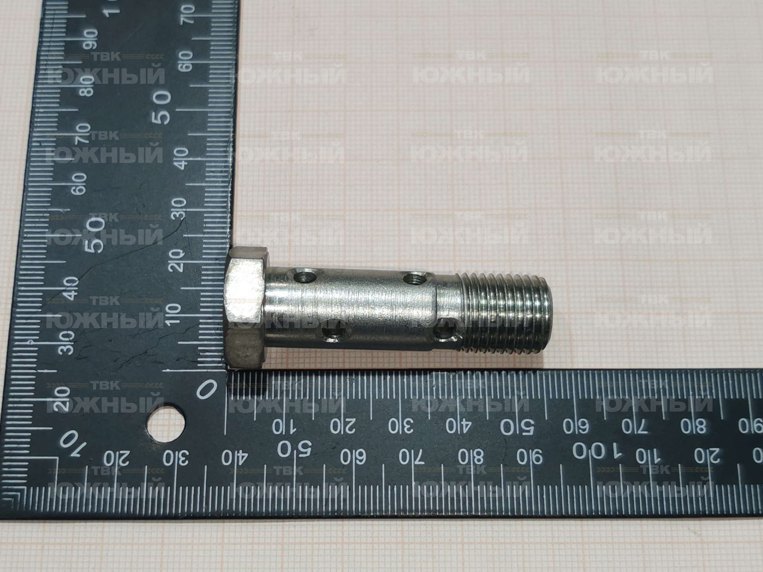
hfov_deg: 67.3
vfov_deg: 53.1
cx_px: 382
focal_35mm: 26
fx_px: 573
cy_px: 286
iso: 100
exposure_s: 1/100
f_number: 1.4
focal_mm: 4.66
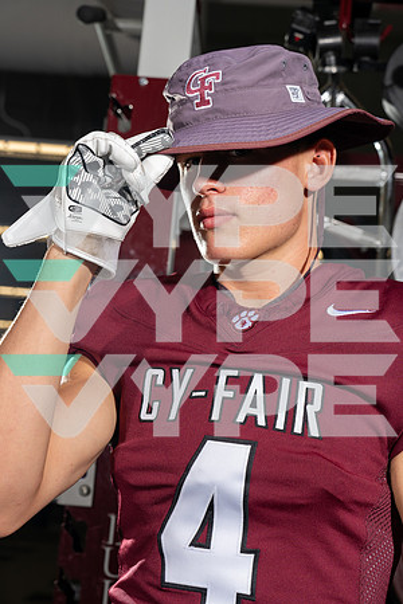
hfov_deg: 26.5
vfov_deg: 38.9
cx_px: 202
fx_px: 856
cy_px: 302
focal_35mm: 51
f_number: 5.6
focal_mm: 51
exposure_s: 1/250
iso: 200
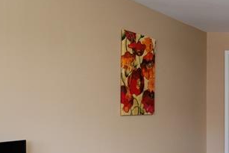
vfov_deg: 22.6
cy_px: 84
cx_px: 314
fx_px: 382
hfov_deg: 26.9
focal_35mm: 60
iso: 500
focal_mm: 11.9
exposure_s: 1/30
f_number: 6.4
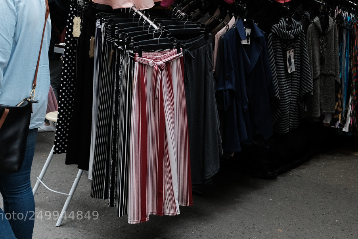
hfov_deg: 32.3
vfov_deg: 21.5
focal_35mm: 62
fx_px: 617
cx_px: 209
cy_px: 35
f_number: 4
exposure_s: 1/400
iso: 1000
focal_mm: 23
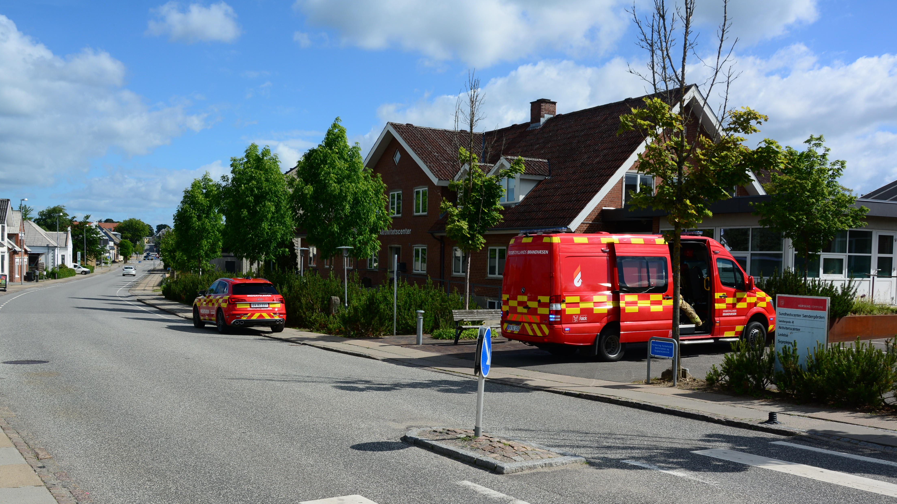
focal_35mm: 35
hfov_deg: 56.6
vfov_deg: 33.6
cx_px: 452
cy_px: 298
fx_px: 832
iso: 100
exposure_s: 1/320
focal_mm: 22
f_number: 9
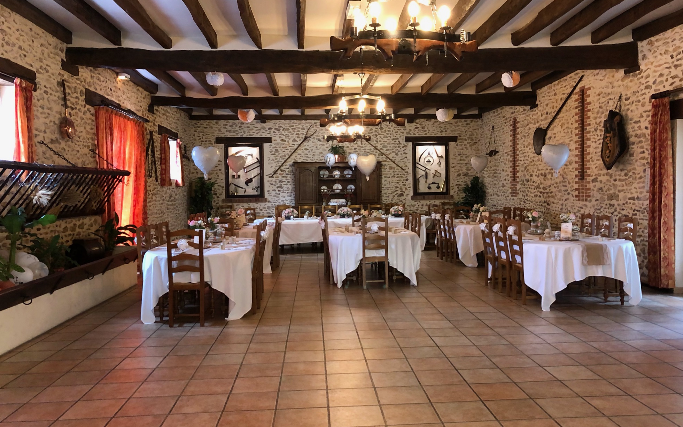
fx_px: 577
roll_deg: +0.8
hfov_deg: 61.2
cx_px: 355
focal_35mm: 31
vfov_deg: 40.6
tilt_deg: -0.3
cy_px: 201
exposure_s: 1/9
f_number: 1.8
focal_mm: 4
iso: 100
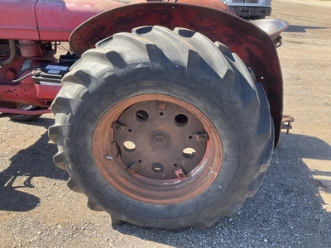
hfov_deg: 61.7
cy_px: 124
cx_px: 166
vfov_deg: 48.2
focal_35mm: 29
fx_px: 277
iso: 25
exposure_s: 1/335
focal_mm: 3
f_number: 1.8
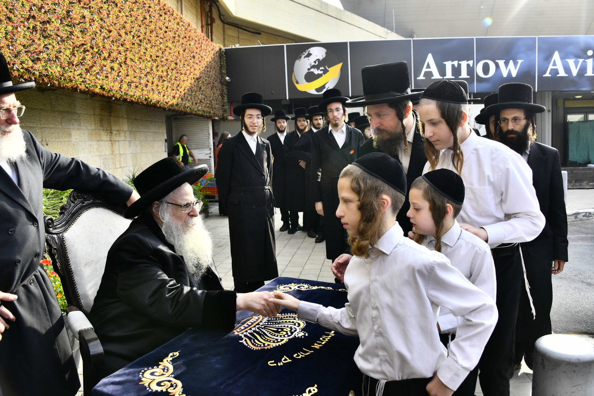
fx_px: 462
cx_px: 297
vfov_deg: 46.4
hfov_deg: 65.5
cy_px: 198
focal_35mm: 28
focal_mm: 28
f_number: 7.1
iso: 250
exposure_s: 1/320
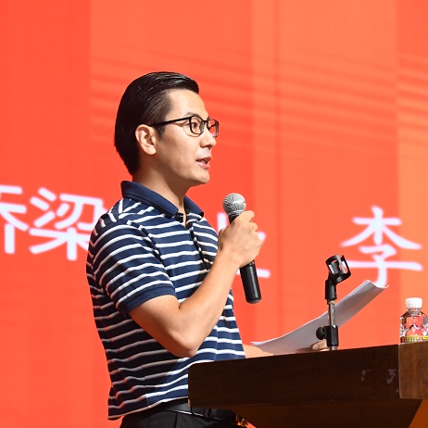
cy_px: 215
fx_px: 2700
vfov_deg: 9.1
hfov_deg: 9.1
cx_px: 315
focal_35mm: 193
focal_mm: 100
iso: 3600
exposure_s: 1/160
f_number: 4.8
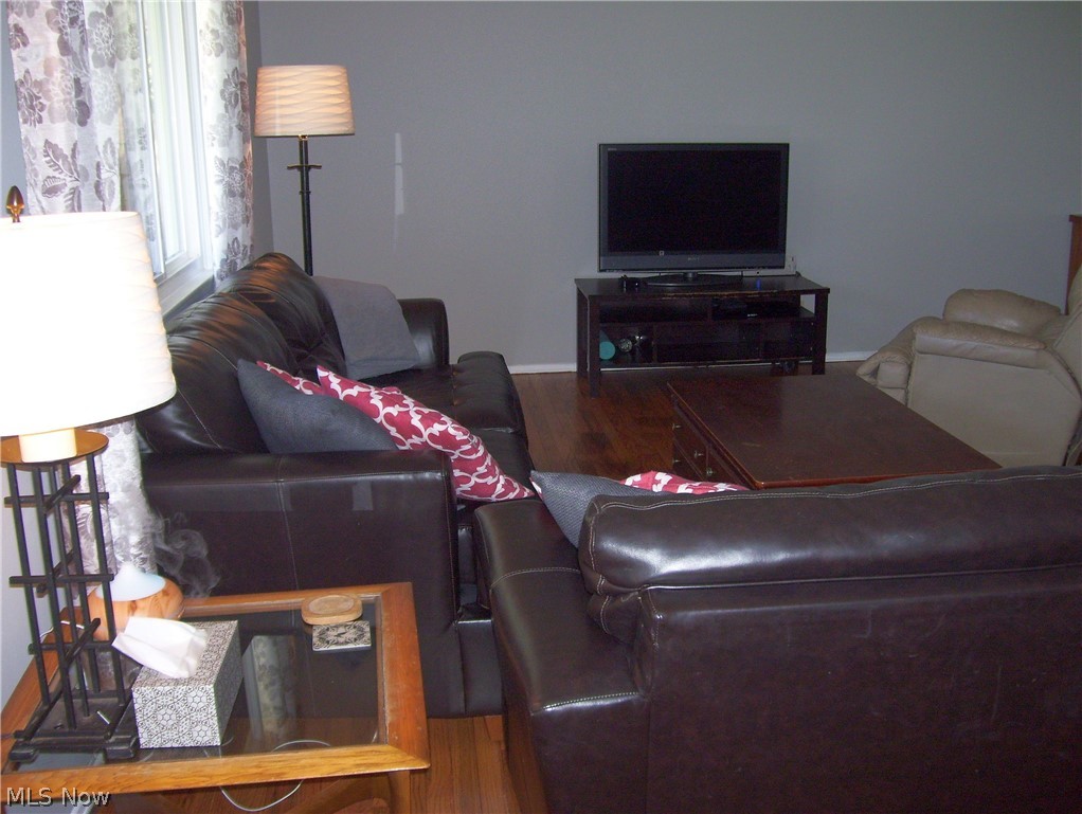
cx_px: 541
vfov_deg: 39.7
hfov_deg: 51.3
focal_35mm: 36
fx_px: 1127
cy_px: 407
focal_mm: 6
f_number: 2.7
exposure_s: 1/60
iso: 160
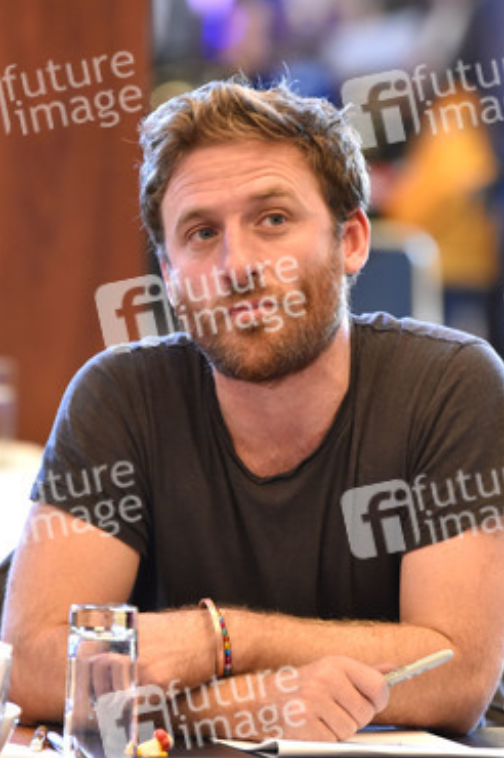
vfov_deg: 6.0
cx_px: 260
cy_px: 408
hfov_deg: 4.0
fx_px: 7279
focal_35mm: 346
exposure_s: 1/80
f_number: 5.6
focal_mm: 320
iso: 6400
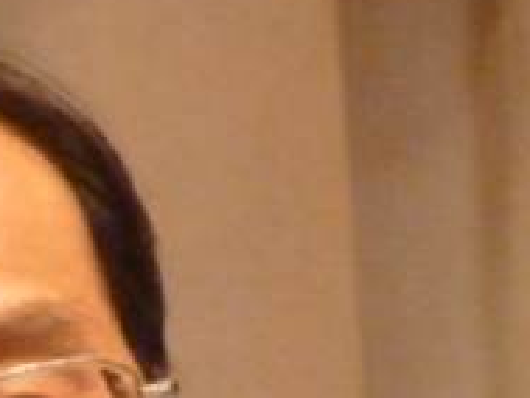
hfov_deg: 1.4
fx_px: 21066
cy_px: 715
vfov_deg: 1.1
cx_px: -215
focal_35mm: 1375
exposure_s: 1/60
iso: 800
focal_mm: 45.7
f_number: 4.8
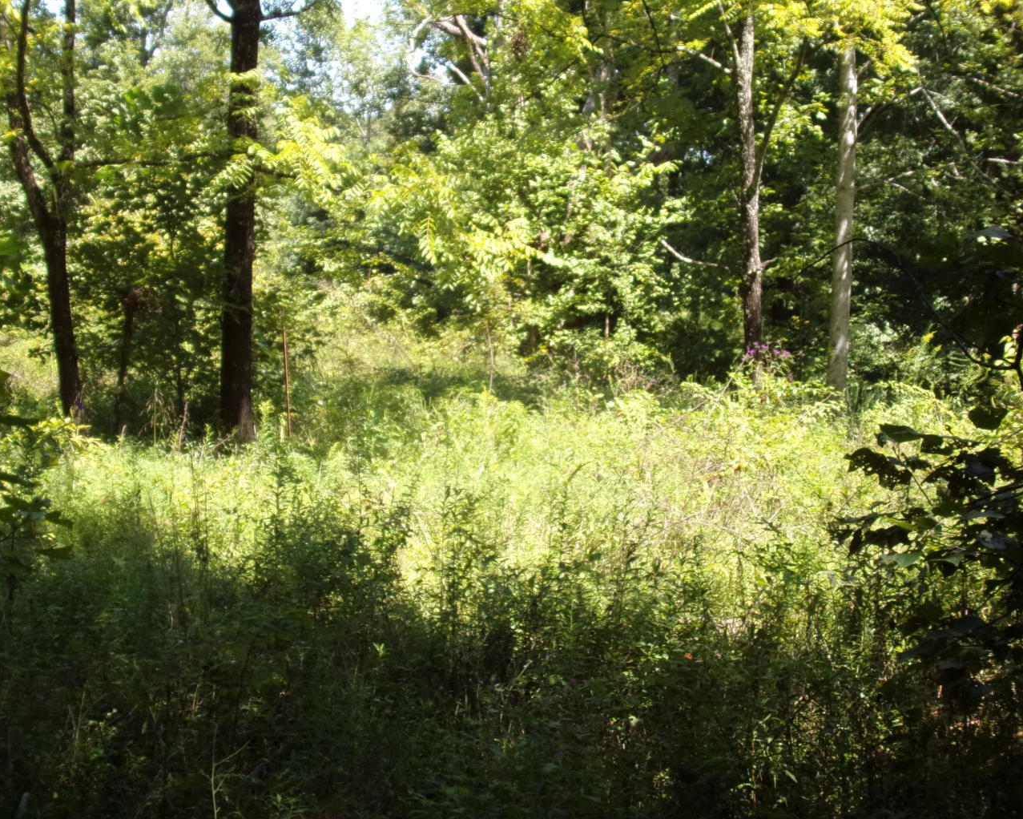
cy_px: 410
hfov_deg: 38.8
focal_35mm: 48
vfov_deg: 31.5
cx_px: 494
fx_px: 1454
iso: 80
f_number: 4.1
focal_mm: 8.3
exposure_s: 1/140
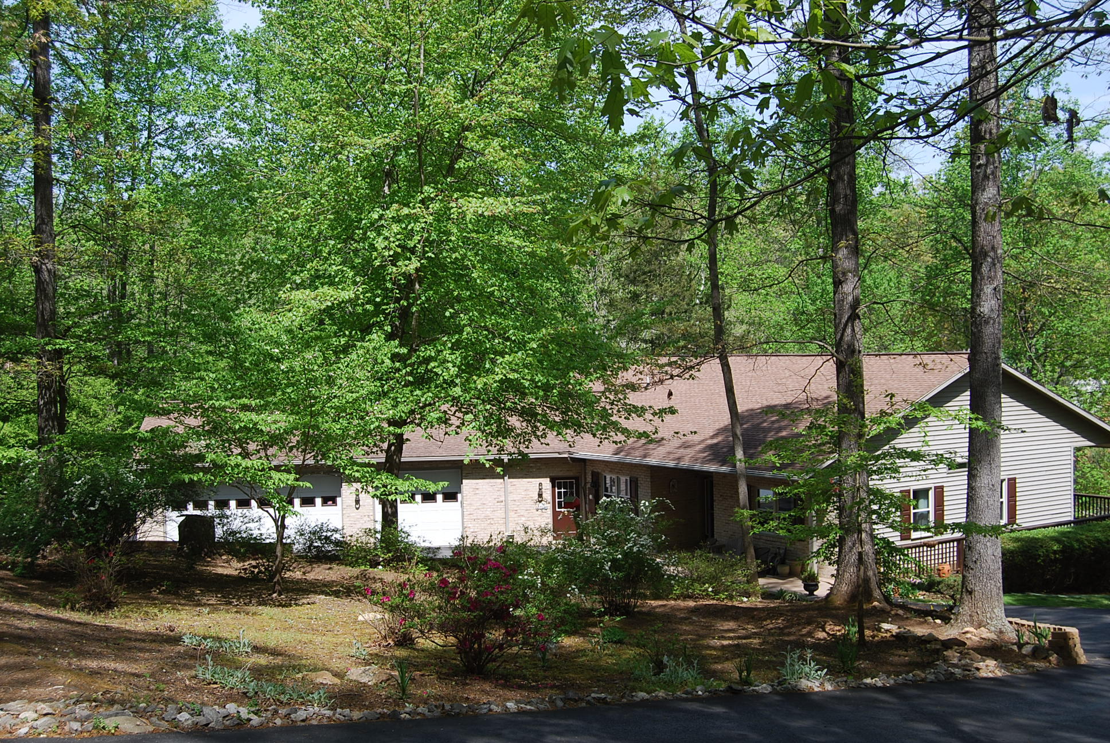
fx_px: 1297
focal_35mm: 42
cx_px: 555
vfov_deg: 32.0
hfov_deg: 46.3
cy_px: 372
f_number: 7.1
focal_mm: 28
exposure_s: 1/200
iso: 100
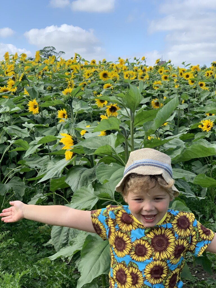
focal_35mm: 52
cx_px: 108
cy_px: 144
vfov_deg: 36.8
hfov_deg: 28.0
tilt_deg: -5.4
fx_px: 433
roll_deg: +0.4
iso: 16
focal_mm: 6
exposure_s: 1/448
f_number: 2.4
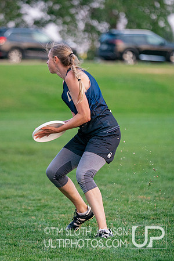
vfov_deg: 8.2
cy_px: 130
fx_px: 1816
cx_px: 57
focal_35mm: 251
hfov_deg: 5.5
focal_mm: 167
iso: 1600
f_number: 2.8
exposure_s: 1/3200
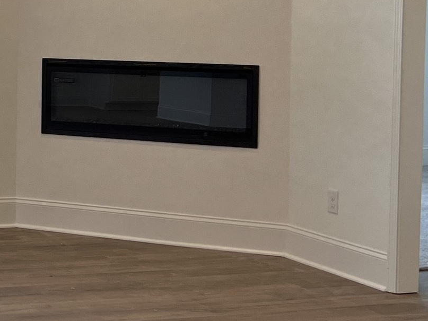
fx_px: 1224
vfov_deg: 14.8
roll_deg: -1.0
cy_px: 45
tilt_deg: -2.2
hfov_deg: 18.3
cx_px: -145
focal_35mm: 99
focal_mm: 5.7
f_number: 1.5
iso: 64
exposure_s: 1/165
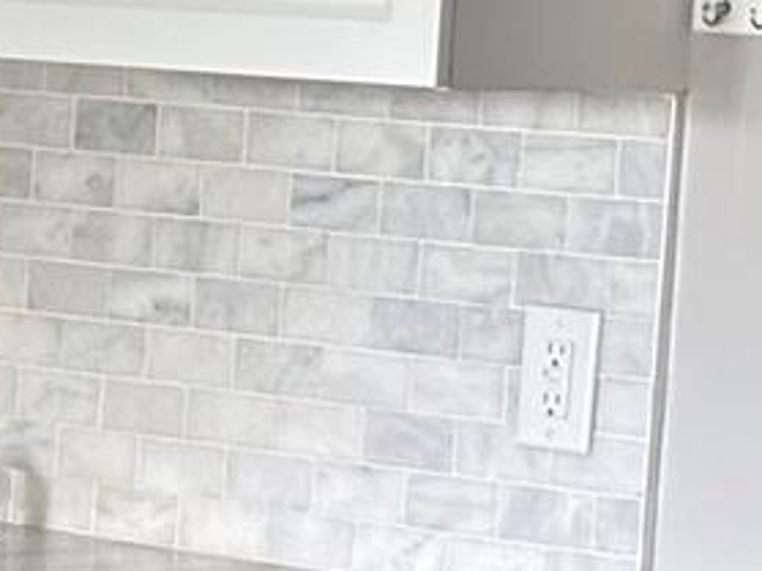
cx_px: -1308
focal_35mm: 298
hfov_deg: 6.2
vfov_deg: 5.0
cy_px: 347
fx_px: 6557
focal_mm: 5.96
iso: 160
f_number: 1.6
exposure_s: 1/50
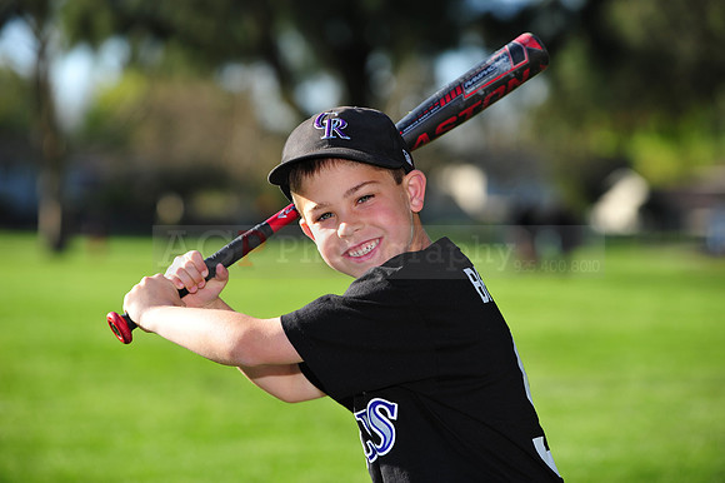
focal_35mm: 130
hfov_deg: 15.8
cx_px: 362
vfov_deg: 10.5
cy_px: 242
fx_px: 2616
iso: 200
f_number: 4.5
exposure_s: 1/800
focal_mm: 130
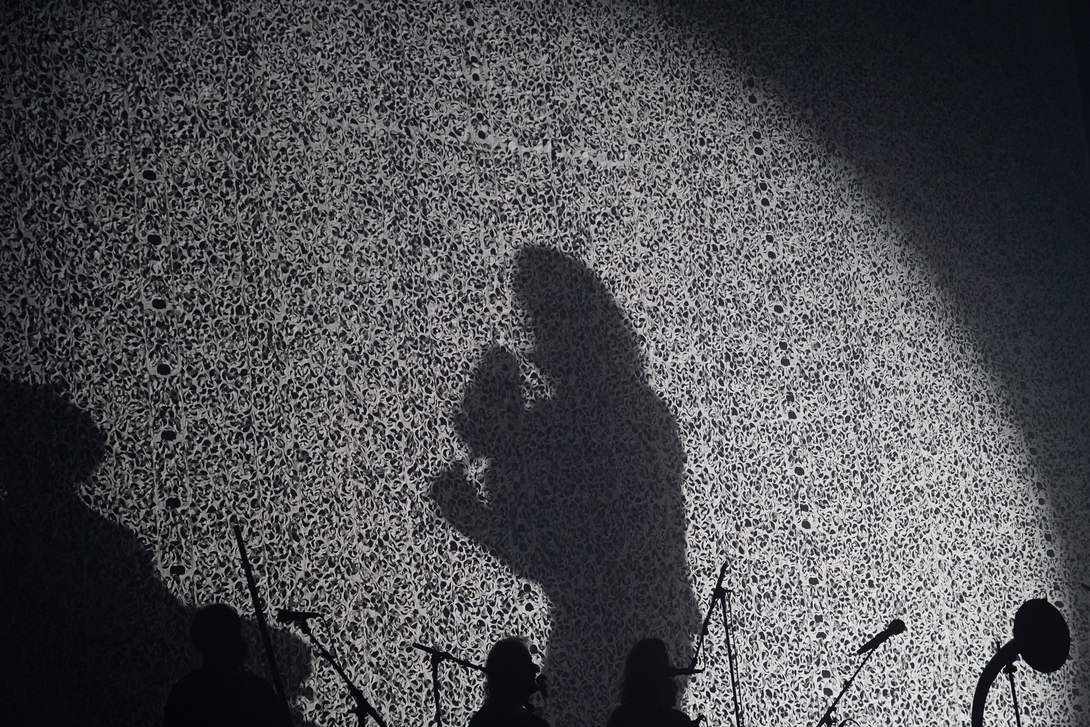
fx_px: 2150
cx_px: 654
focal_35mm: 71
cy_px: 426
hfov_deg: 28.4
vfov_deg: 19.2
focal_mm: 59
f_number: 4
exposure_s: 1/160
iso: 4000
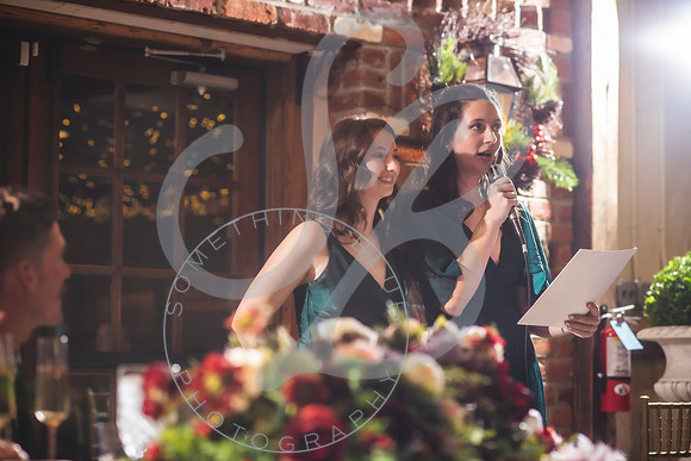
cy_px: 230
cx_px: 346
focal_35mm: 85
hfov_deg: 23.9
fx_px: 1632
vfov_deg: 16.1
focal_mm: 85
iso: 1250
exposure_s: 1/200
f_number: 2.8
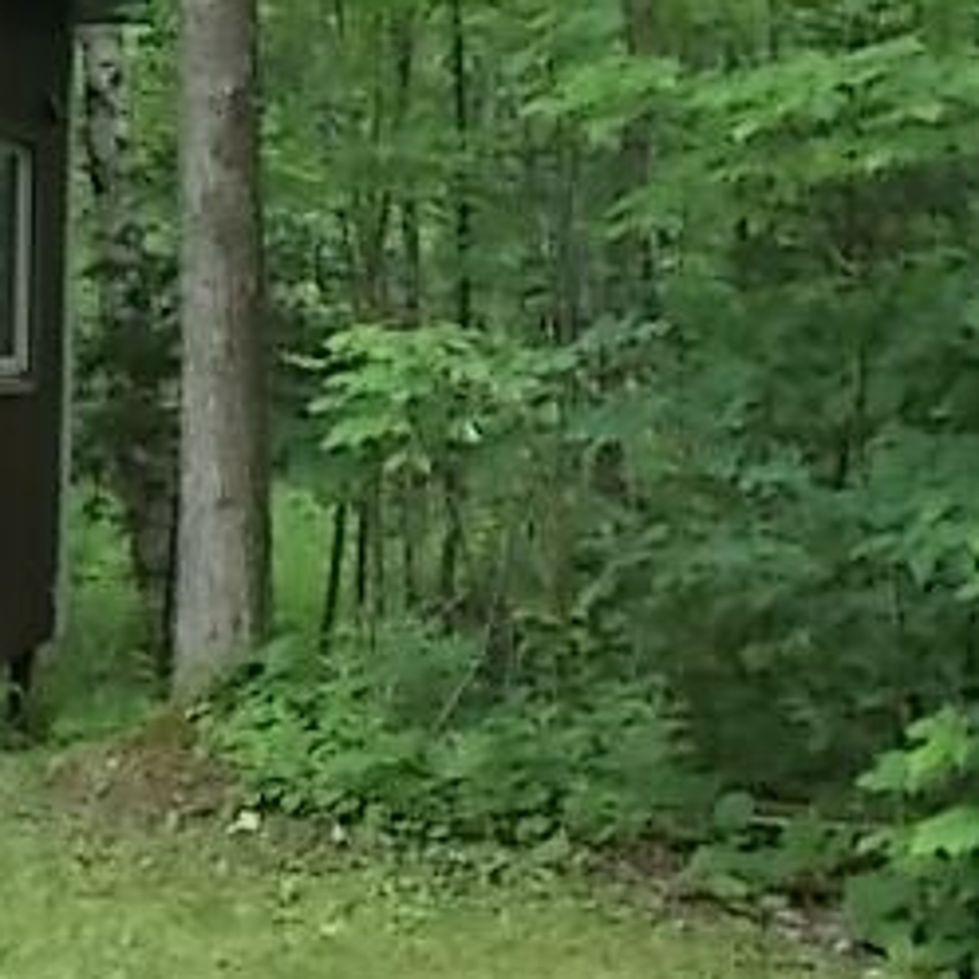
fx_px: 2848
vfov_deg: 19.4
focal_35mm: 89
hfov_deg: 18.4
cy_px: 308
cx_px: -233
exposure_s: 1/30
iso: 200
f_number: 3.9
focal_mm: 6.9
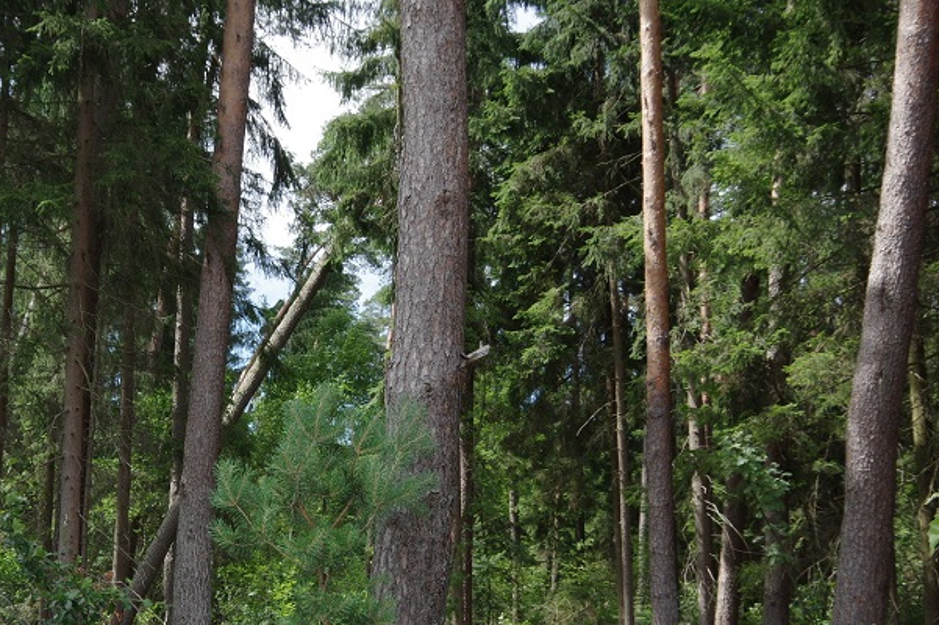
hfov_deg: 41.5
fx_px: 1199
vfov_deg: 29.1
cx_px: 233
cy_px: 405
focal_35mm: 46
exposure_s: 1/160
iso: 200
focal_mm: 18
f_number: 7.1
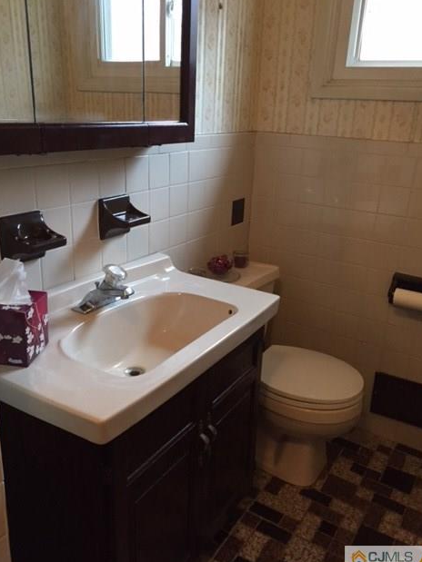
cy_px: 281
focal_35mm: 30
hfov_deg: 46.8
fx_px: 488
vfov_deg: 60.0
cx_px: 214
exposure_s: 1/30
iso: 200
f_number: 2.2
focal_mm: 4.15
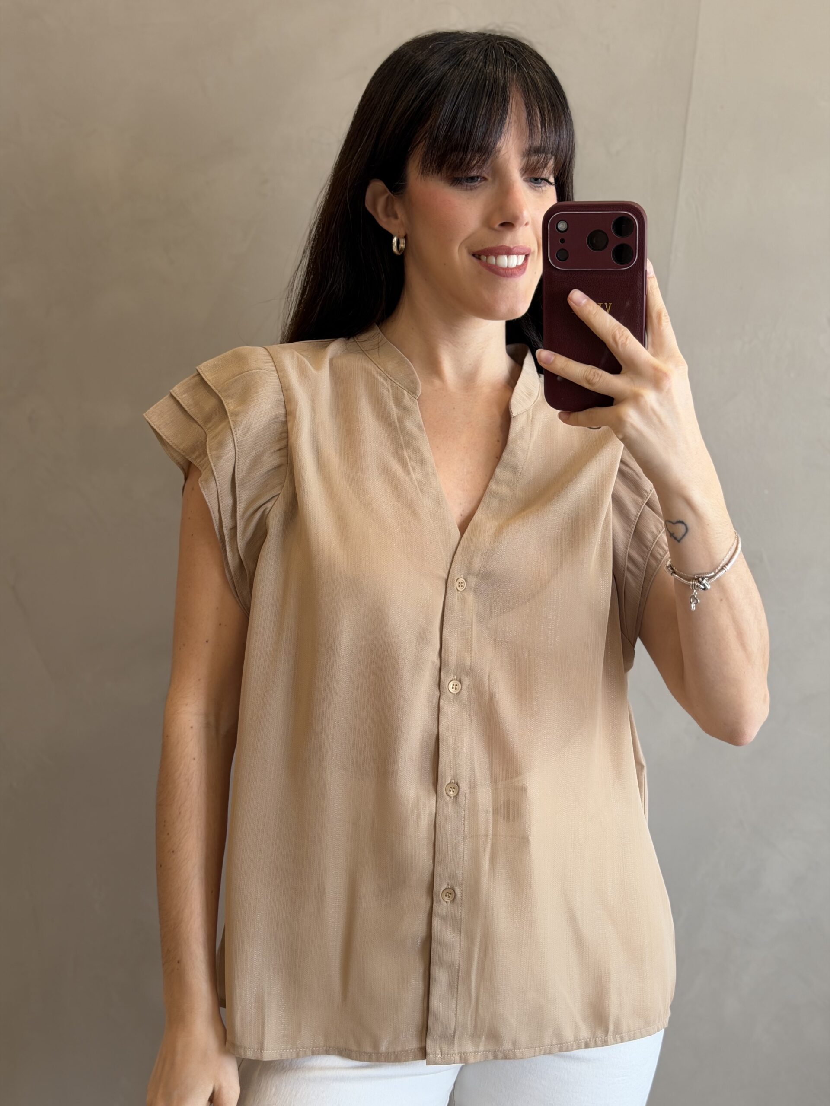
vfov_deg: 39.7
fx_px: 1535
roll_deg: -3.8
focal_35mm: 48
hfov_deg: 30.3
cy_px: 553
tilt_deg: -14.6
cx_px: 415
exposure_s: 1/103
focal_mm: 6.76
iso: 100
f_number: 1.78
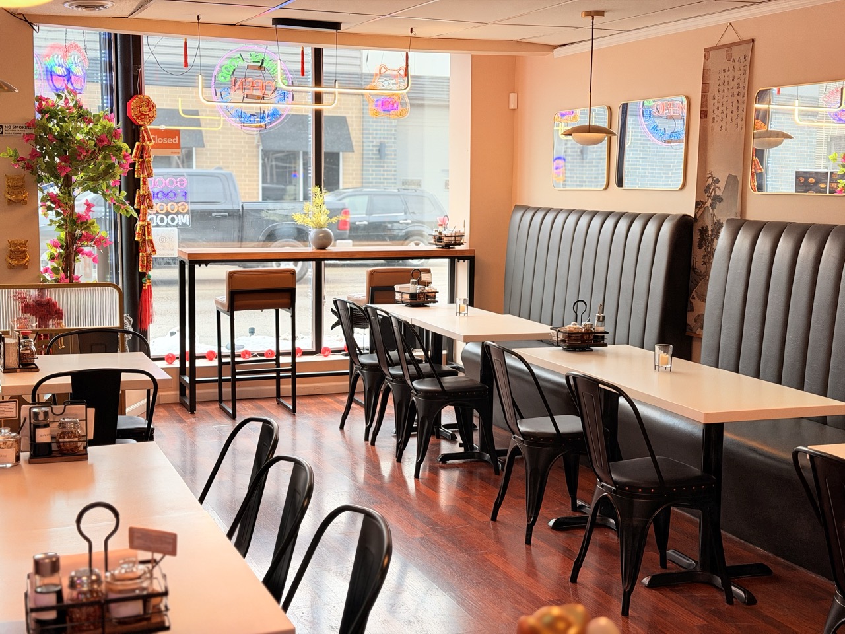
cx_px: 422
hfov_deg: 39.7
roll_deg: -0.3
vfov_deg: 30.3
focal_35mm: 48
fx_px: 1172
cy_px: 317
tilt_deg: -6.2
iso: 100
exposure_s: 1/173
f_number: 1.78
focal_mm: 6.76
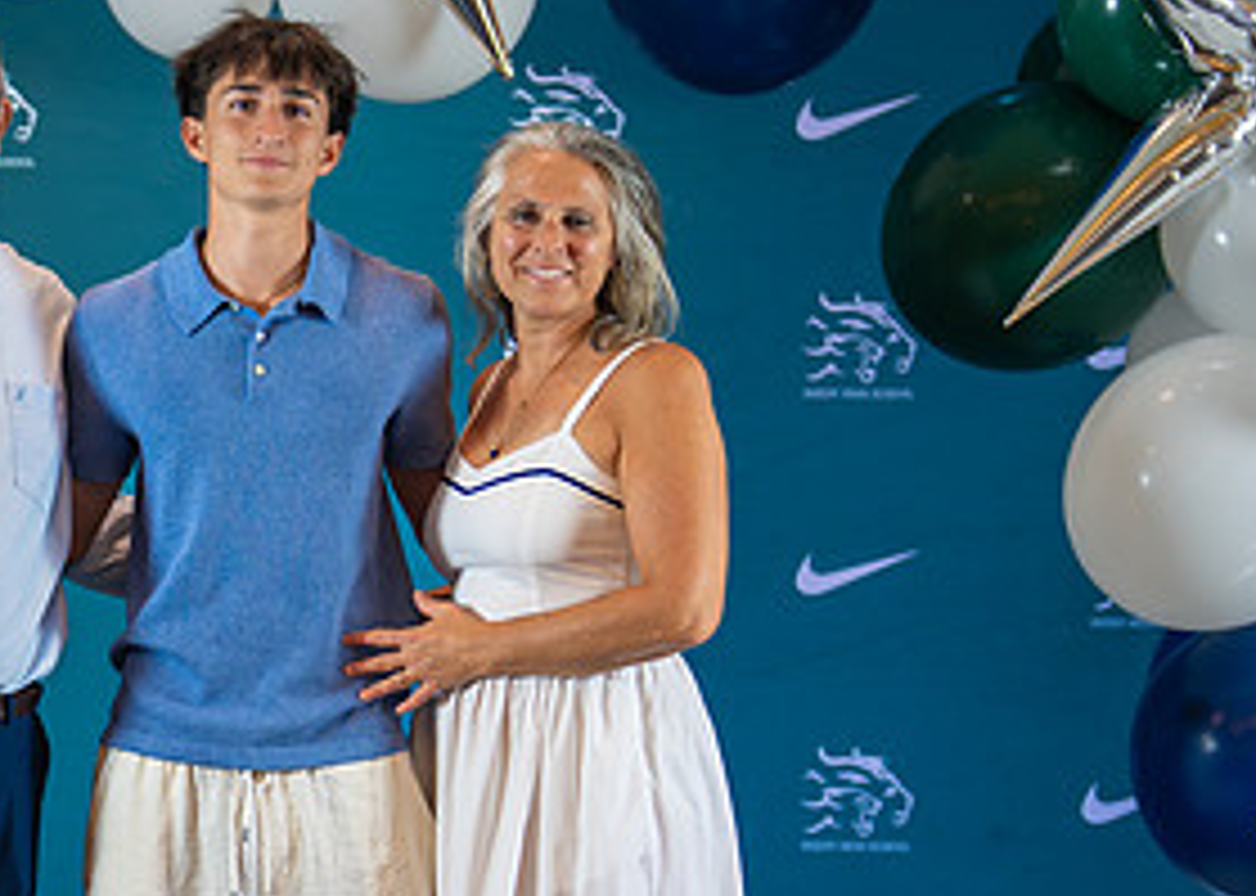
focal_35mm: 117
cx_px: 258
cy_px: 696
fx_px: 4172
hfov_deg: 17.0
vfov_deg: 12.2
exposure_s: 1/400
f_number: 1.2
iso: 1000
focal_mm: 50
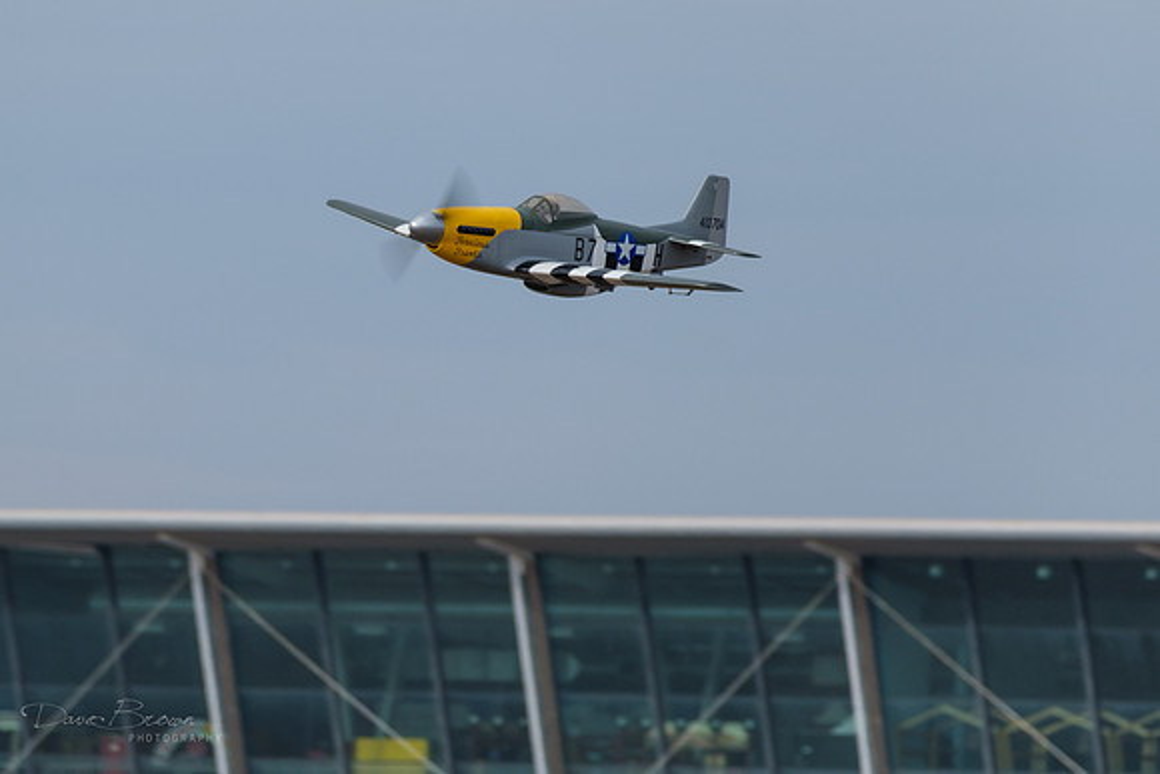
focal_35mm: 673
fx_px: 21698
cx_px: 334
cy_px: 253
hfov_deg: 3.1
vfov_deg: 2.0
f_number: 6.4
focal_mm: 300
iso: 200
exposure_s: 1/640
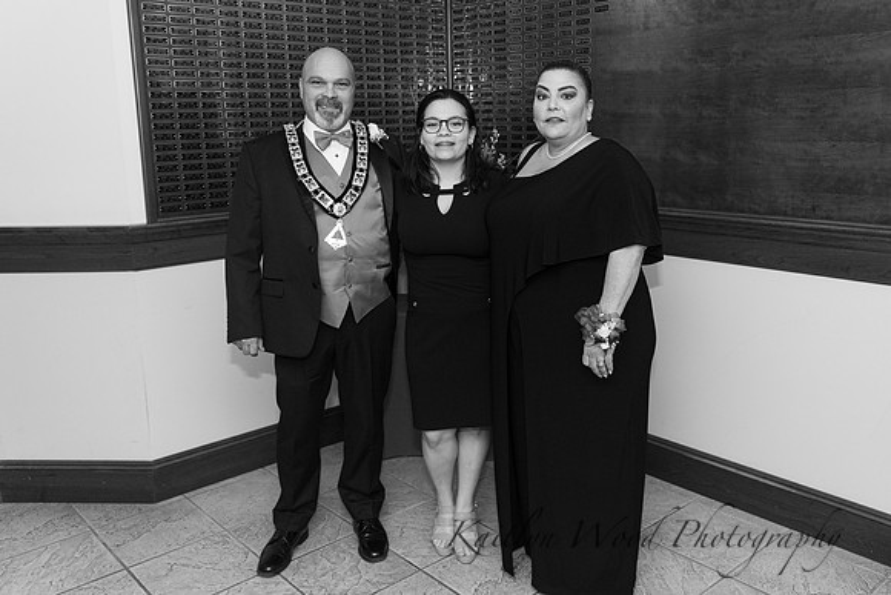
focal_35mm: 30
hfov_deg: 62.0
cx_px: 473
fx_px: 740
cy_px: 236
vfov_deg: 43.5
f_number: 4
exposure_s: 1/200
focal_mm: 24
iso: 800
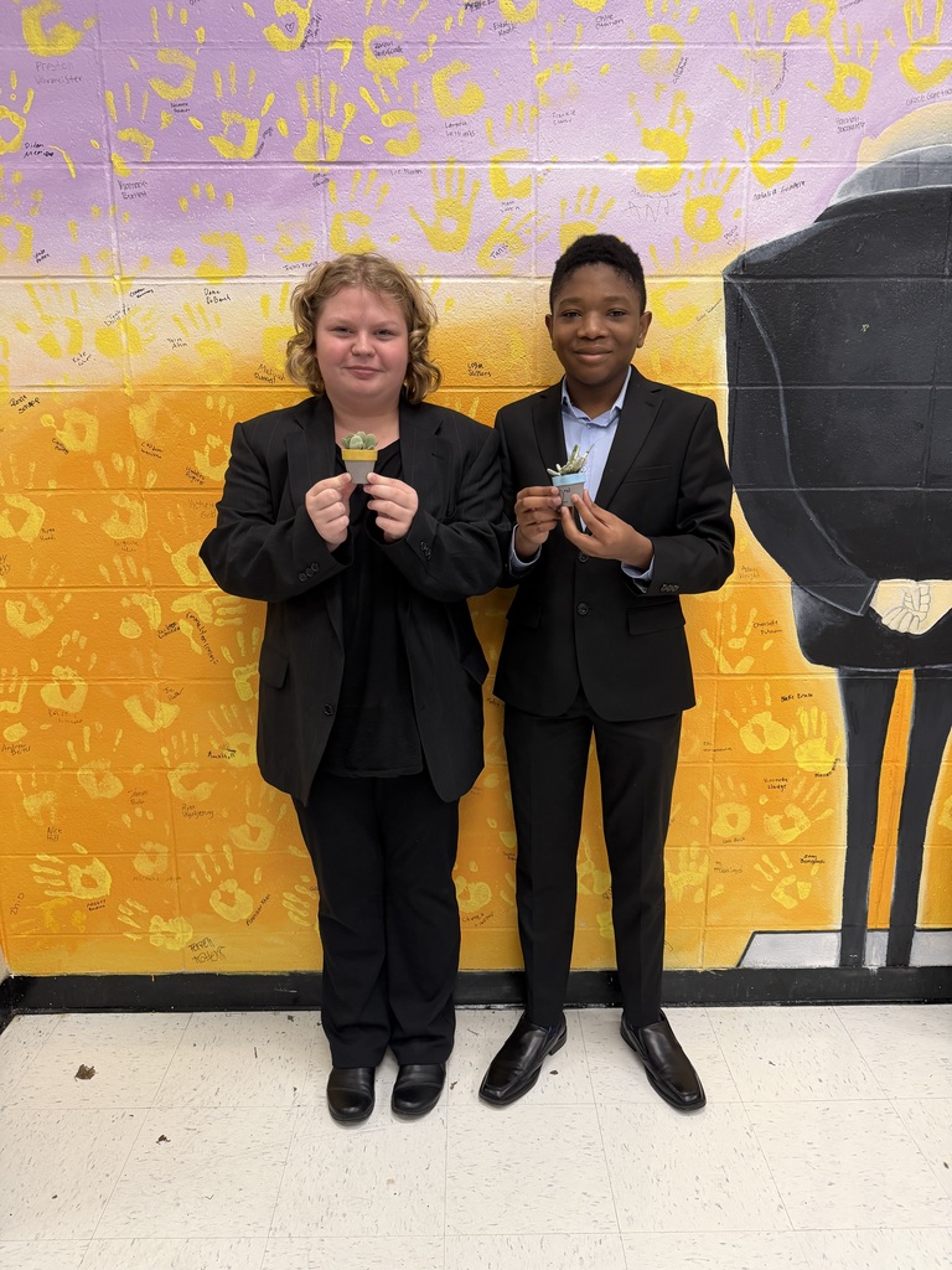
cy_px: 635
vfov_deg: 71.6
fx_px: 880
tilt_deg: -14.7
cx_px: 476
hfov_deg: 56.8
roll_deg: -0.3
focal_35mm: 24
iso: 250
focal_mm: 6.76
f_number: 1.78
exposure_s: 1/60
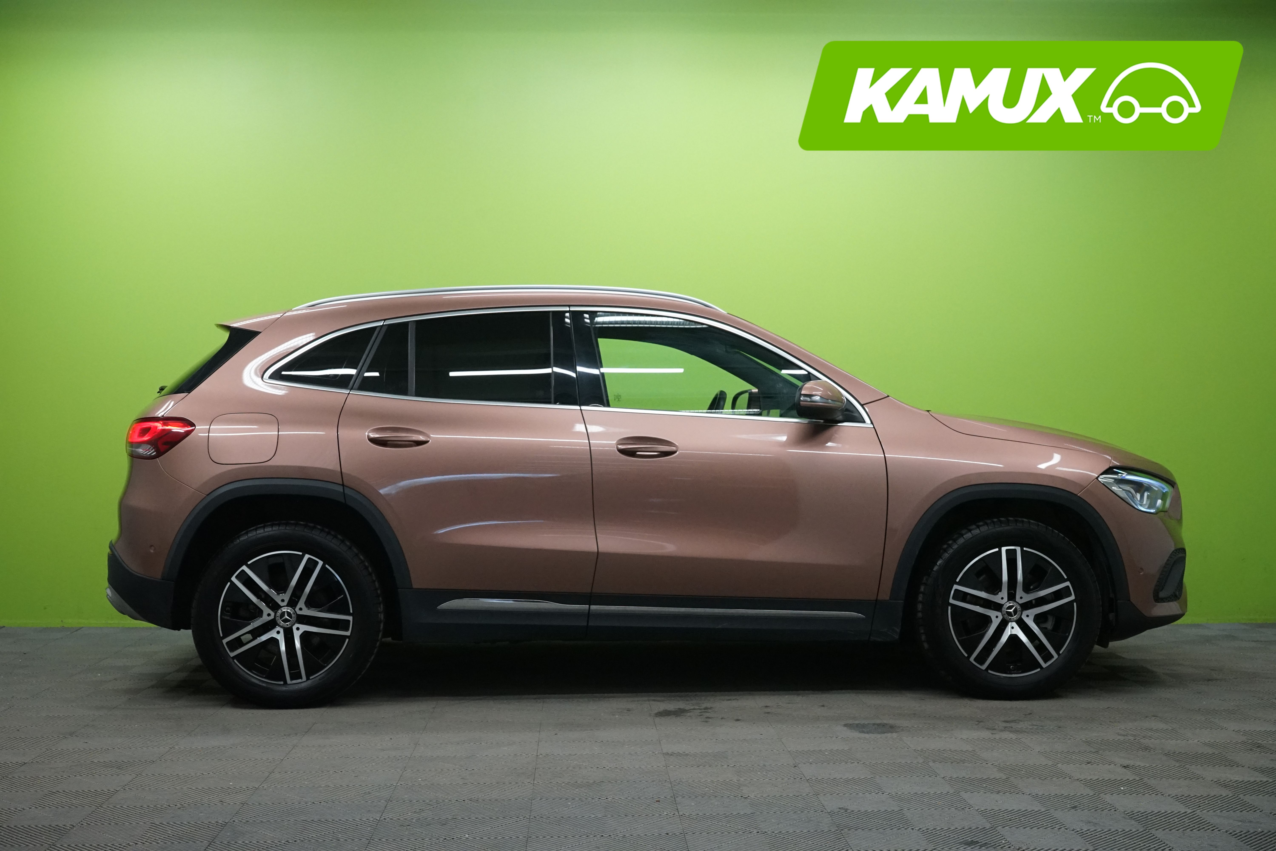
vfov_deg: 31.2
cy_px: 426
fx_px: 1524
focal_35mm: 43
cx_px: 638
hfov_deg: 45.4
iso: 3200
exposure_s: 1/30
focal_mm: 43
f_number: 10
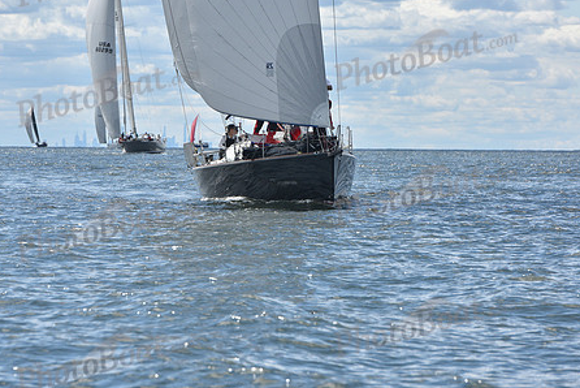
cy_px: 143
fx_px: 4191
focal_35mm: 260
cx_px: 268
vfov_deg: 5.3
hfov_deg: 7.9
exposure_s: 1/800
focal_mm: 200
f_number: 10
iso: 250
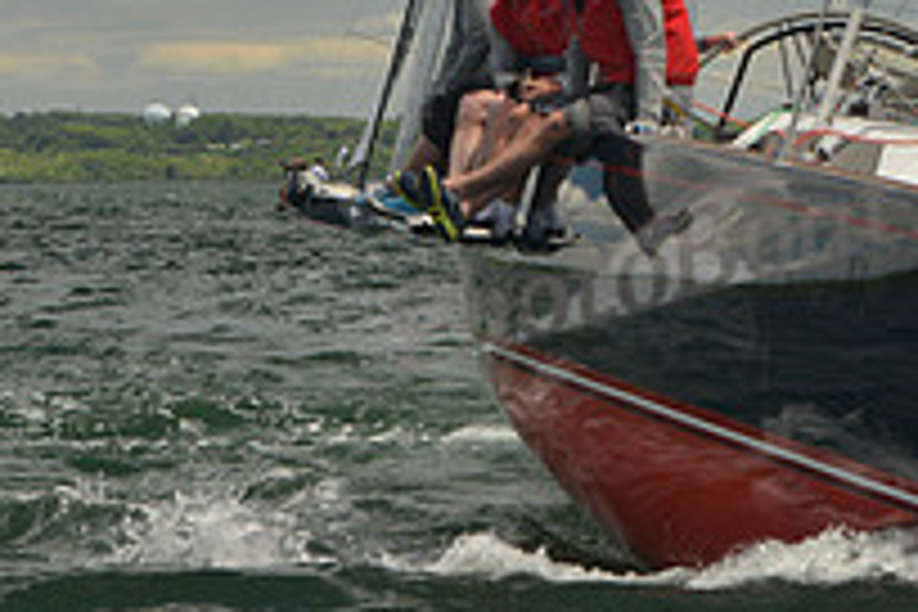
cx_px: 1256
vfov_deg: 5.3
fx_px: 6655
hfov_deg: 7.8
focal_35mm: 261
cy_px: -38
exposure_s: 1/800
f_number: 6.3
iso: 400
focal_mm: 92
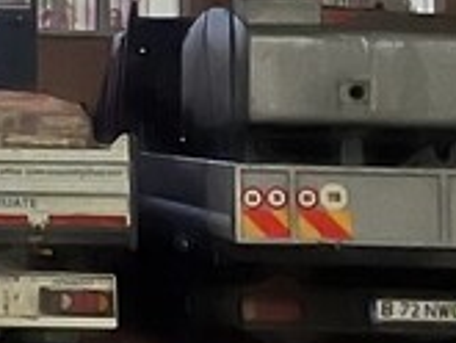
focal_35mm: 161
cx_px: -345
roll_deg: -0.6
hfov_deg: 11.4
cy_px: -102
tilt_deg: +4.2
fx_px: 2122
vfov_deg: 9.1
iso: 1250
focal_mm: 5.7
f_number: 1.5
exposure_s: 1/9
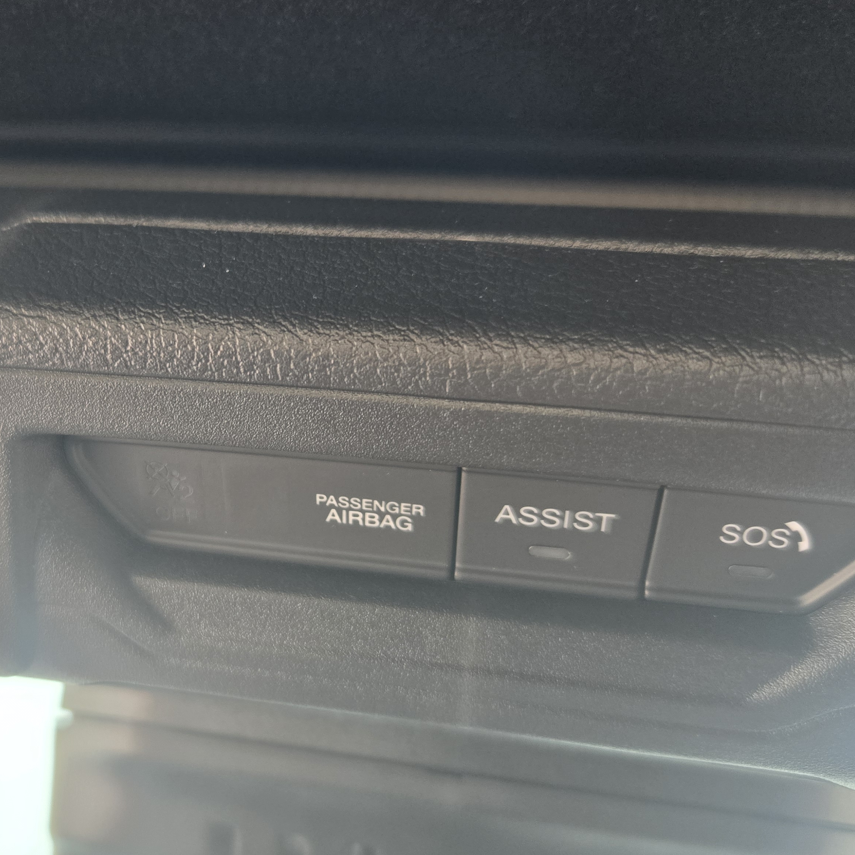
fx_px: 978
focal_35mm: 35
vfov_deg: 47.2
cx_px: 268
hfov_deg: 46.3
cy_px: 415
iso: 160
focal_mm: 5.4
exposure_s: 1/120
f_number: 1.8
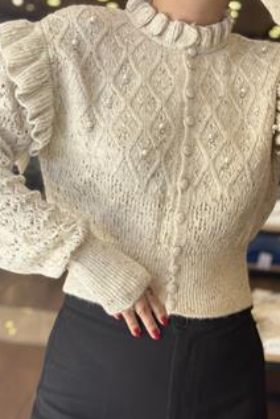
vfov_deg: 30.8
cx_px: 137
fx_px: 757
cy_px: 253
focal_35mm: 65
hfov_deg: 21.0
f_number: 1.78
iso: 80
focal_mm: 6.86
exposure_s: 1/456
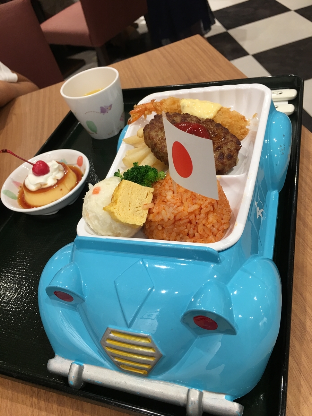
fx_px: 349
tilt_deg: -41.9
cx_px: 156
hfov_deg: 48.2
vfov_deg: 61.7
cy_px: 208
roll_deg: +17.9
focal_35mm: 29
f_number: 2.2
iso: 32
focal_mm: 4.15
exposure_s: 1/15
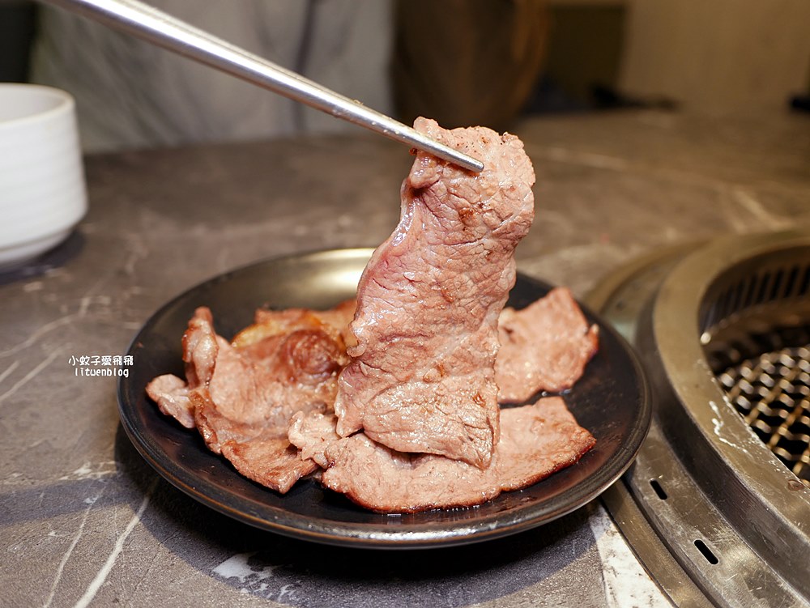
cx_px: 405
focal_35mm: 28
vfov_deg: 49.8
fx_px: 656
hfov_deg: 63.4
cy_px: 304
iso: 200
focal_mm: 14
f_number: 2.5
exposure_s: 1/60
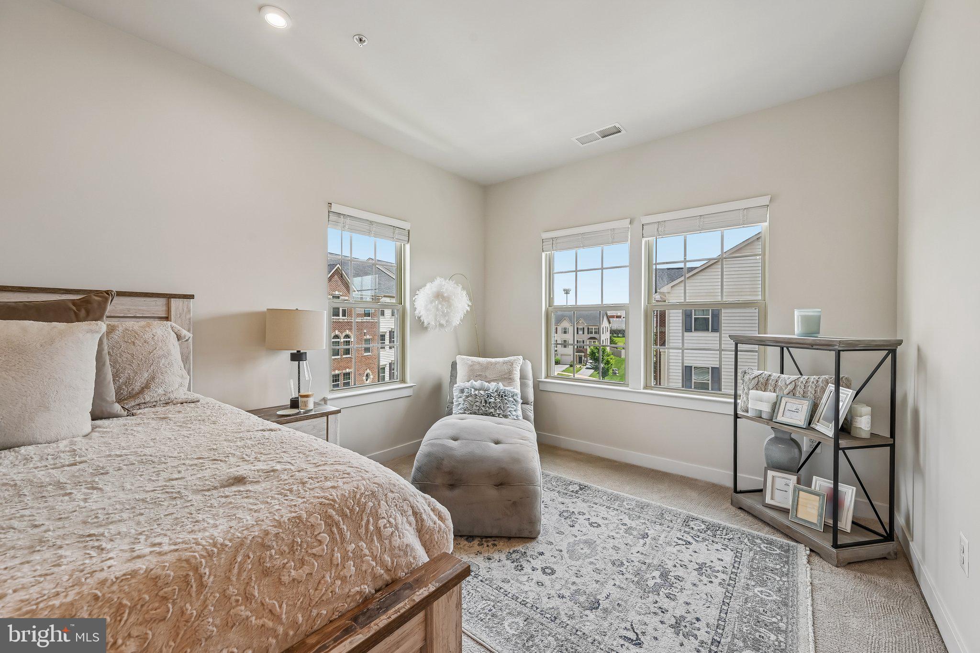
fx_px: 381
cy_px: 326
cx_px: 490
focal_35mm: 14
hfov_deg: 104.3
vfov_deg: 81.2
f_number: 8
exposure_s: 1/30
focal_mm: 14
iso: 100
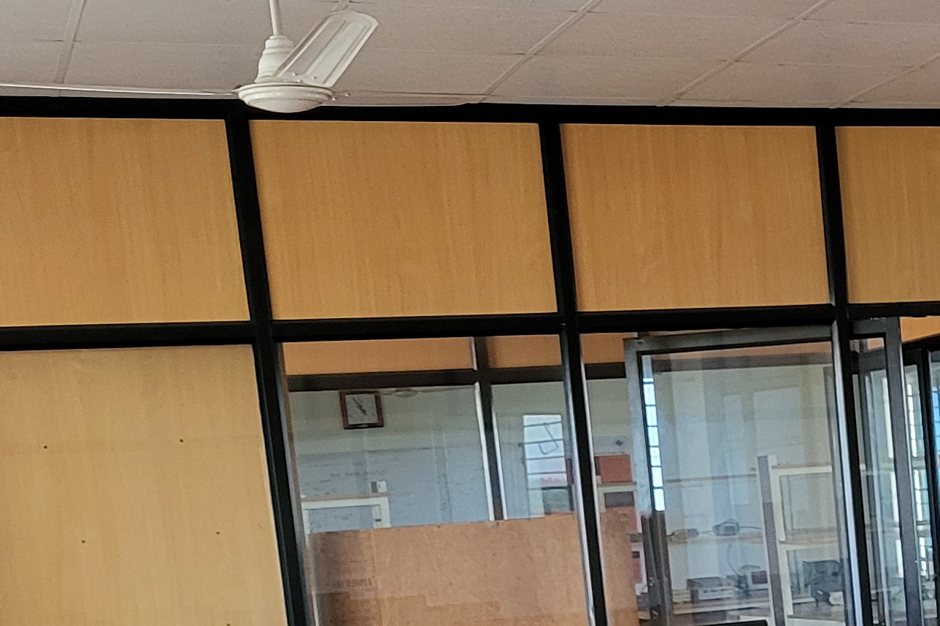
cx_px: 1093
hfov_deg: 22.5
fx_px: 2193
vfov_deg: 15.4
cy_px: 829
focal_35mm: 84
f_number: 1.8
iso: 400
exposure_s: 1/50
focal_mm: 5.4
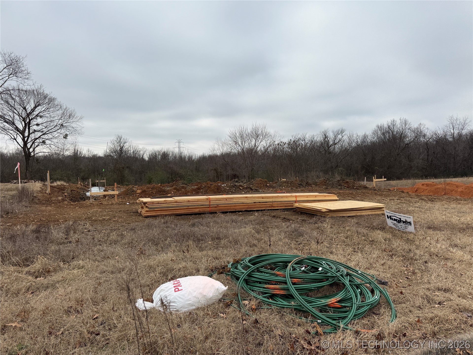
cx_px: 236
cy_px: 178
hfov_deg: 71.6
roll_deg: -0.8
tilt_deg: -2.6
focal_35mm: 24
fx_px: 328
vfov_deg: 56.8
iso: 80
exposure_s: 1/3425
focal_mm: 6.76
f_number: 1.78
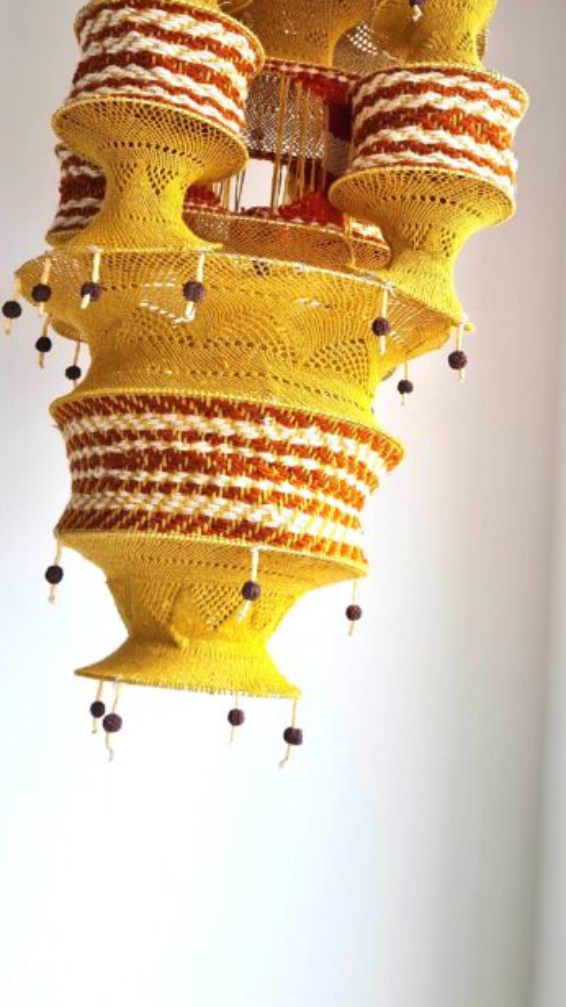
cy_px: 271
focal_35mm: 43
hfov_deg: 27.7
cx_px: 319
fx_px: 1147
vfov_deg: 45.9
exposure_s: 1/120
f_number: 1.8
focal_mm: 5.4
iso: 50
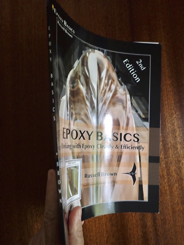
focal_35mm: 25
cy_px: 122
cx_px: 92
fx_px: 177
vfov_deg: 69.4
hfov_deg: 54.9
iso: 500
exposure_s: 1/30
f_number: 2
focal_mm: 4.5
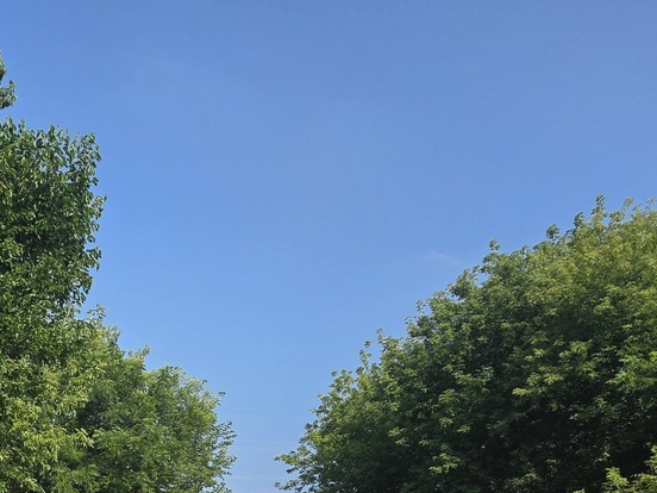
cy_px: 600
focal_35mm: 60
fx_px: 1139
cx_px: -23
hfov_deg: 29.7
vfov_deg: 22.4
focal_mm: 5.4
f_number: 1.8
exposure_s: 1/4559
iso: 80
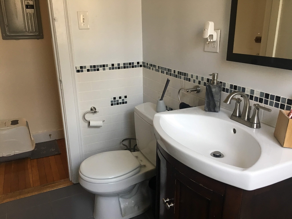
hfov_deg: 61.7
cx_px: 146
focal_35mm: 29
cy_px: 110
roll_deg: +1.6
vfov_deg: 48.2
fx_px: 245
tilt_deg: -18.8
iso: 64
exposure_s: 1/30
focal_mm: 4.15
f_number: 2.2
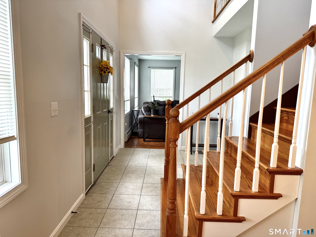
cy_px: 118
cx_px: 158
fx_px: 219
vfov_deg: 56.8
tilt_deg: -8.0
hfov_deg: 71.6
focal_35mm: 24
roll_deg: -0.8
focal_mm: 6.76
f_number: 1.78
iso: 100
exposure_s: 1/60
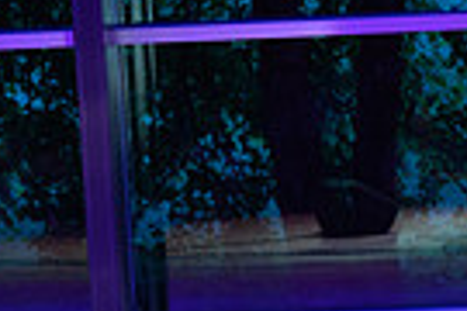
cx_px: 592
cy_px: 593
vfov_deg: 2.3
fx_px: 7809
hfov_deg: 3.4
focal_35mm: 602
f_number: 5.6
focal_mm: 140
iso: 3200
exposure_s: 1/125
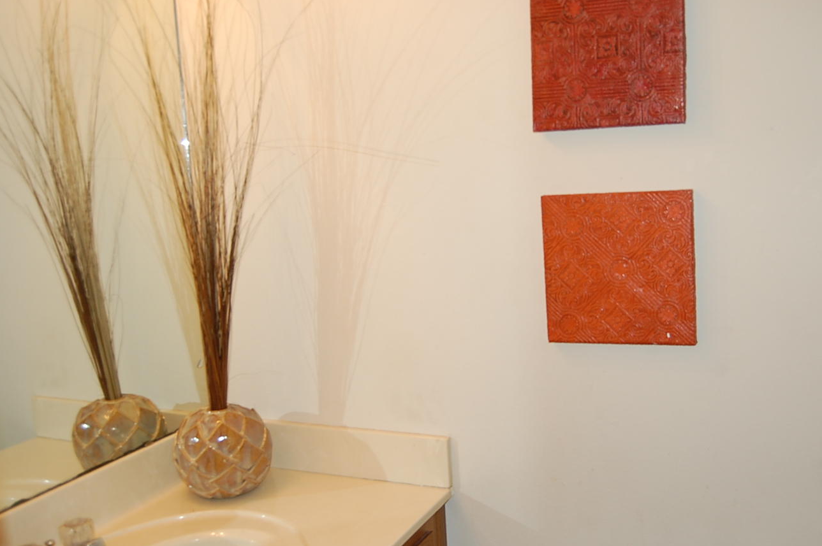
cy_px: 286
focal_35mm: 35
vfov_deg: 37.8
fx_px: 798
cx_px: 465
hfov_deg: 54.3
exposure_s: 1/60
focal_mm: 20
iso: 400
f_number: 3.8
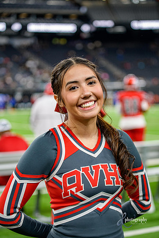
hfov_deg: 18.2
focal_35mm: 75
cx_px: 80
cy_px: 119
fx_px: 497
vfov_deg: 27.0
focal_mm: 75
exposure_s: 1/400
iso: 1000
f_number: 2.8
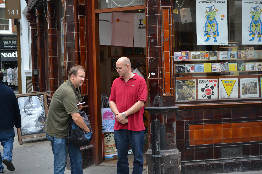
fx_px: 480
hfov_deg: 30.5
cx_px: 131
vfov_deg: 20.6
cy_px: 87
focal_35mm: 66
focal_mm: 44
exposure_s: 1/125
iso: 250
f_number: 5.6
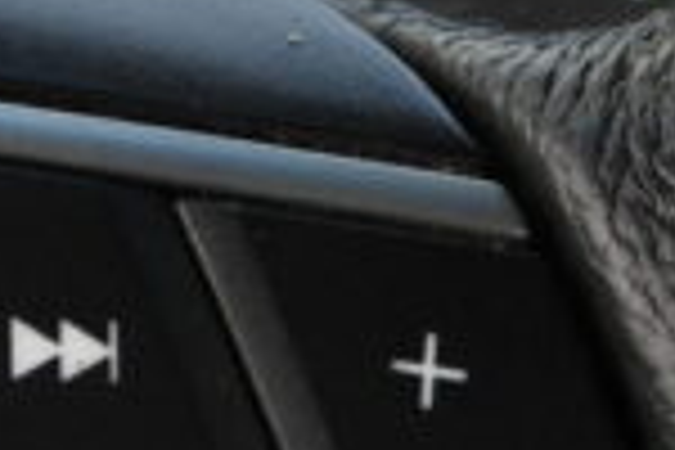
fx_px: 8962
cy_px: 418
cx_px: 378
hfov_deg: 4.3
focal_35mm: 478
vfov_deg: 2.9
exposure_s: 1/200
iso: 100
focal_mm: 17.5
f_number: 3.5
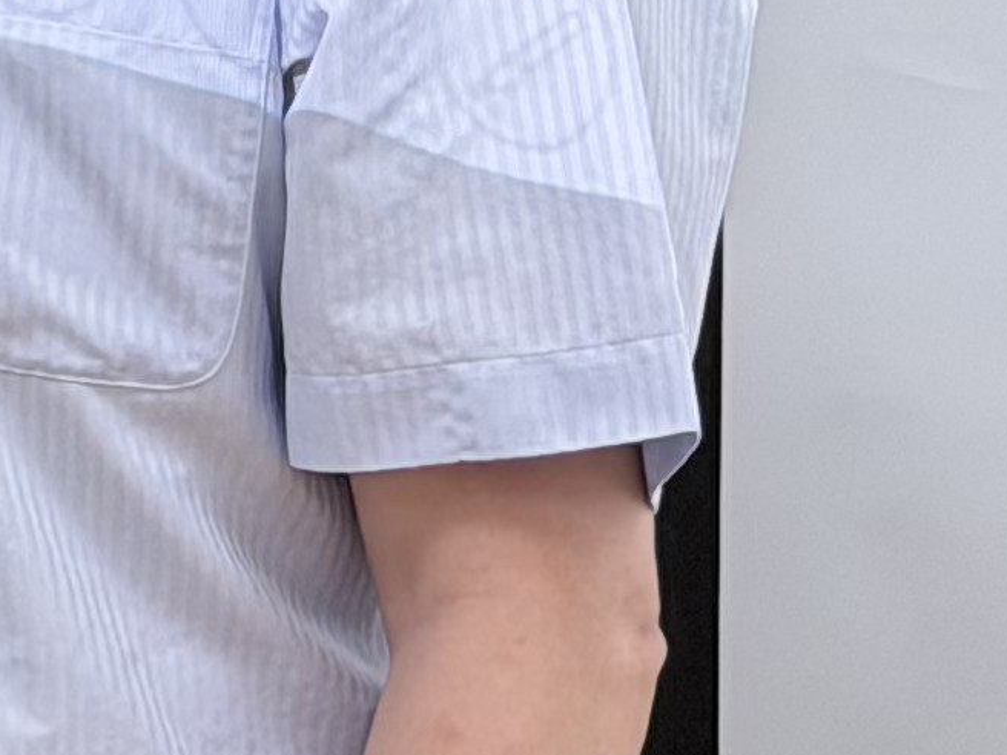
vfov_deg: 5.0
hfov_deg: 6.3
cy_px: -401
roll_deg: -0.4
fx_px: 8582
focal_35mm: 295
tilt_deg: -0.5
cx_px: -1600
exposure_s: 1/120
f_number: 1.78
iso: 80
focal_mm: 6.76
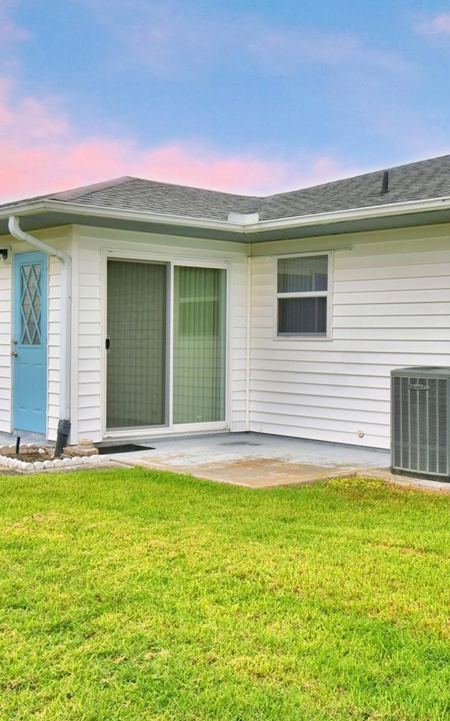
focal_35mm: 47
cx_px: 263
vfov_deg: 42.7
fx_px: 923
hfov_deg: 27.4
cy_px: 355
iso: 100
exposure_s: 1/640
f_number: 5.6
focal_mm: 20
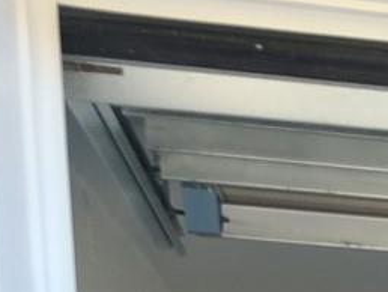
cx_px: 1086
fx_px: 1806
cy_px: 795
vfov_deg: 8.2
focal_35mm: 161
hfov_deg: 9.9
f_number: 1.8
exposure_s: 1/222
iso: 40
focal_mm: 5.4
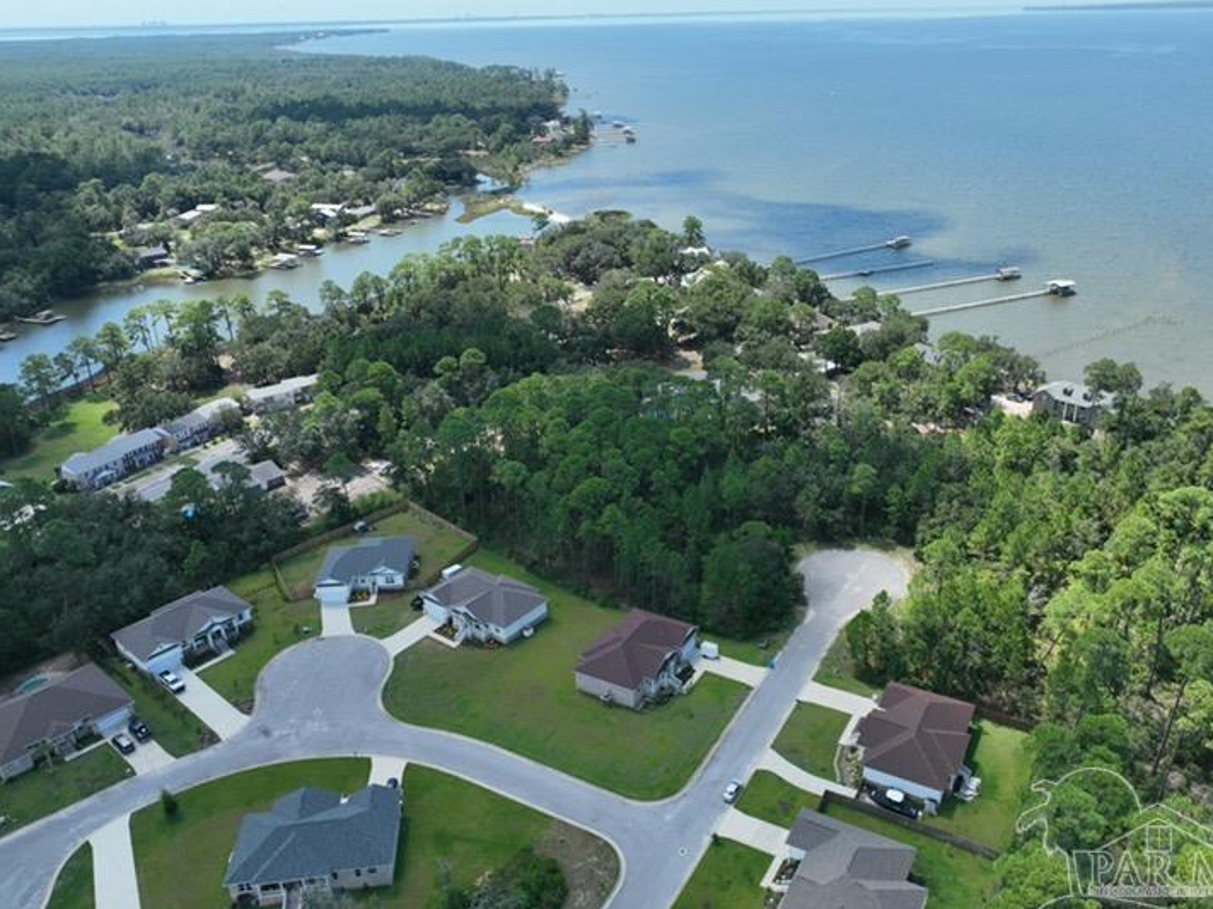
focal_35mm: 27
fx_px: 946
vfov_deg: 51.3
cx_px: 640
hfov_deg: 65.3
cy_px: 442
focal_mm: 12.29
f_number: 2.8
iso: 230
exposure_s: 1/2000
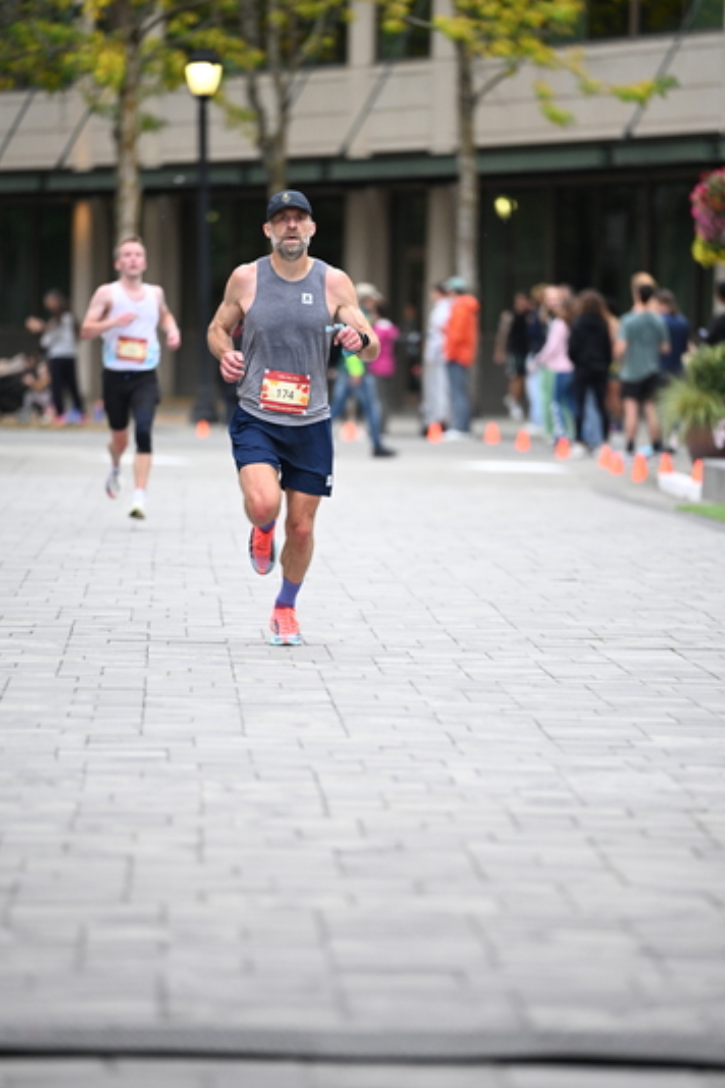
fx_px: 6222
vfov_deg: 10.0
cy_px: 530
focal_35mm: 206
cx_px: 366
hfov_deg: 6.7
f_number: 2.8
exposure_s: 1/1250
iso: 1600
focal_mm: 200
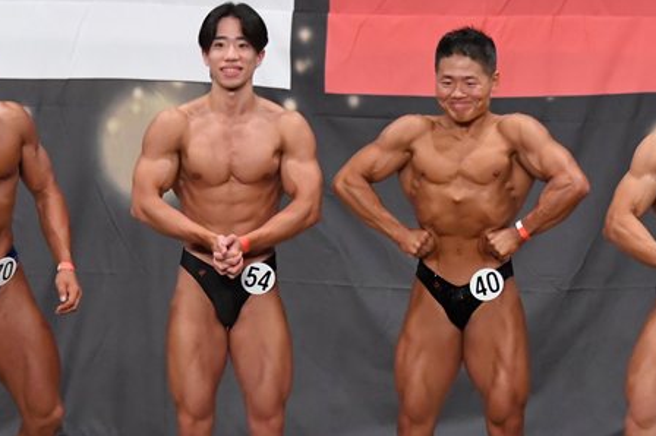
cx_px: 380
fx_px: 5481
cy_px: 301
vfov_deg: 4.6
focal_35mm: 301
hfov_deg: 6.8
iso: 6400
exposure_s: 1/400
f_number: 5.6
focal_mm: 116
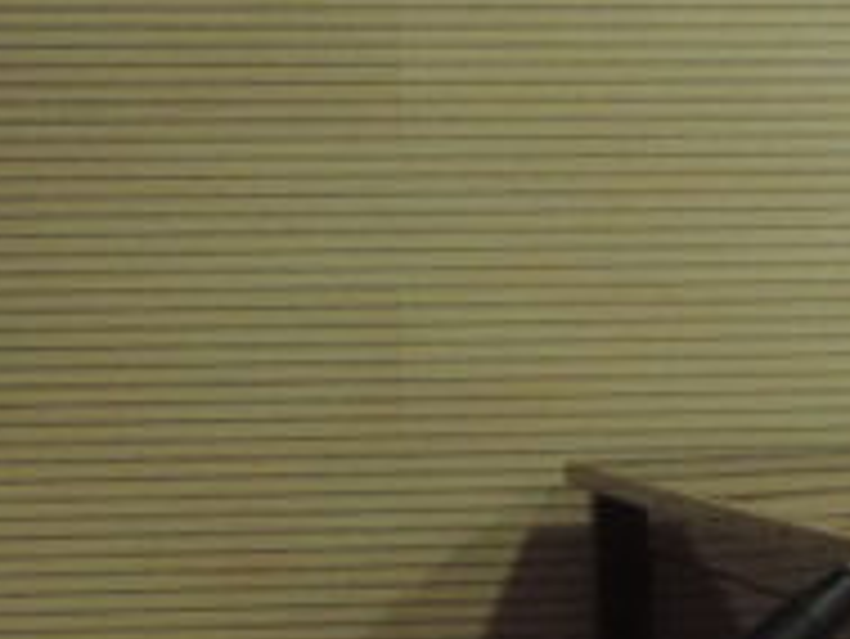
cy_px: 202
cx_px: 1475
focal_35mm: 255
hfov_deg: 7.6
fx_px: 6266
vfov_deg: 5.8
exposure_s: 1/30
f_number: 3.5
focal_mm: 8.3
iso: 400
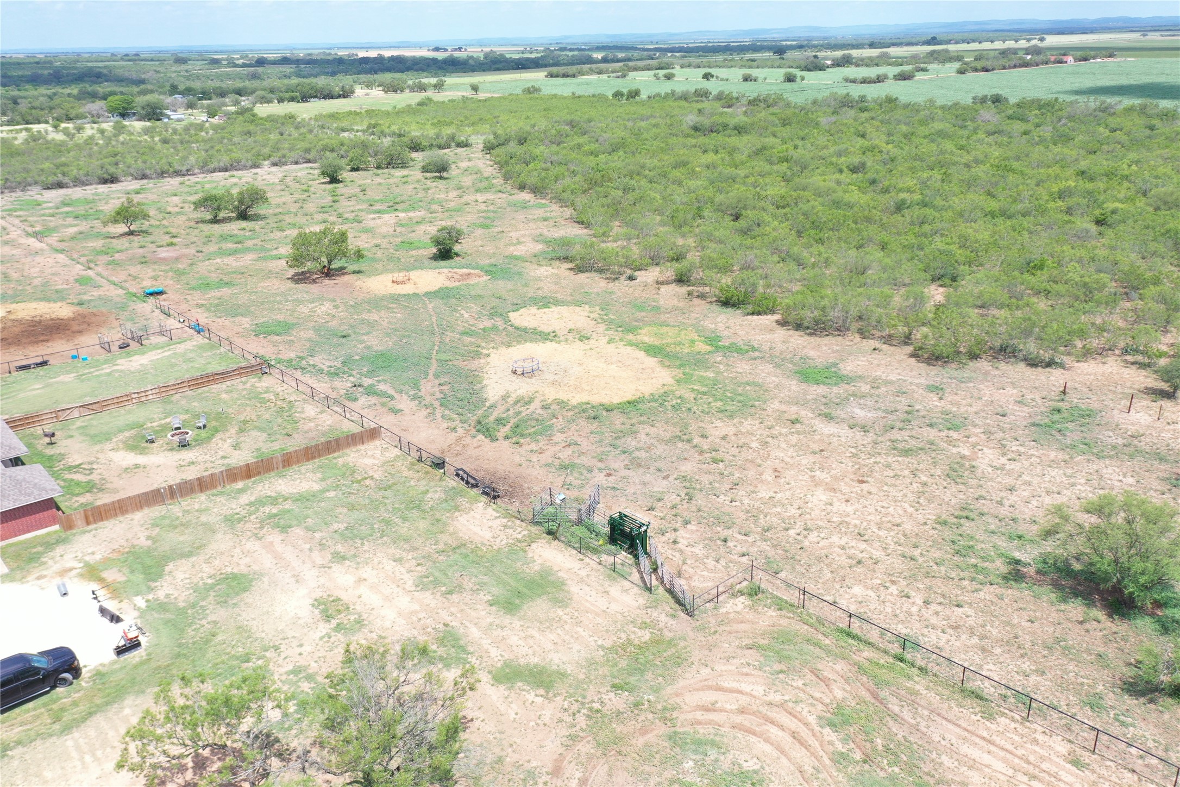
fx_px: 918
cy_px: 394
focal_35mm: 28
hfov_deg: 65.5
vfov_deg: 46.4
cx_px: 590
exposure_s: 1/120
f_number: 4
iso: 100
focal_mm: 10.26
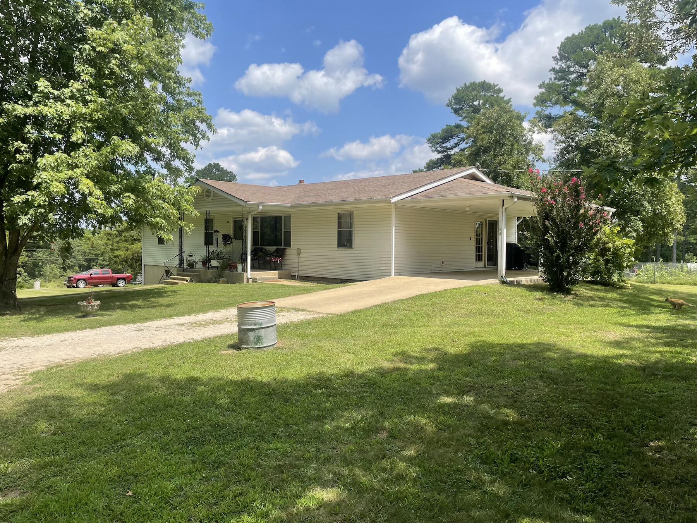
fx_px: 524
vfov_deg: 53.1
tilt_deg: -0.6
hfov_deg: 67.3
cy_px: 262
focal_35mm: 26
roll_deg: -0.7
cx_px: 348
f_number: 1.6
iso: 32
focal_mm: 4.2
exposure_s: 1/2618
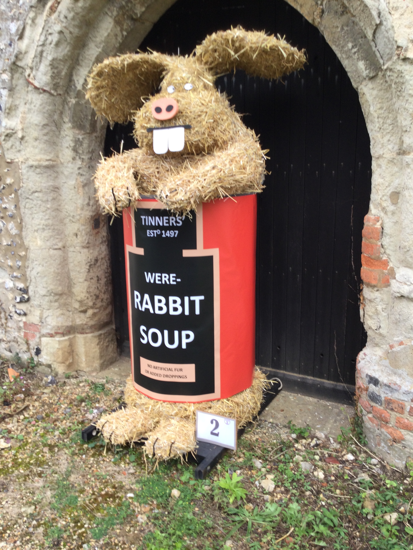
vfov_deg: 58.4
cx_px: 206
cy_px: 275
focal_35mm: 31
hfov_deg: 45.4
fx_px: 493
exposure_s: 1/100
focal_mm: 3.3
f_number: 2.4
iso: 25
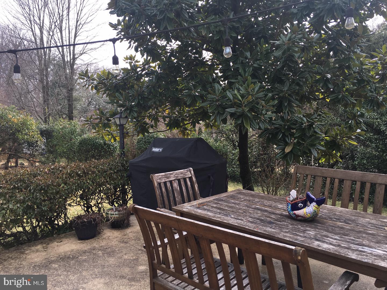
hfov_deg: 61.7
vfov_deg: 48.2
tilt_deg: -5.9
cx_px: 194
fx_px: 324
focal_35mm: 29
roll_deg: +0.7
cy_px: 145
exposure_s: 1/361
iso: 25
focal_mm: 4.15
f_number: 2.2
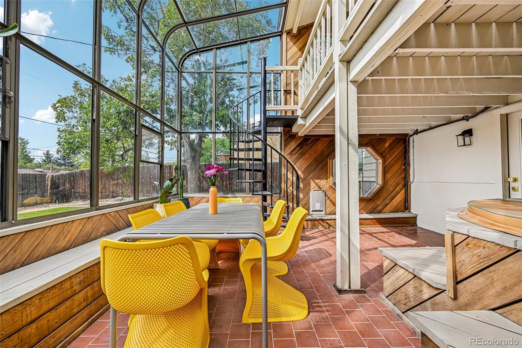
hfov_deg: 104.3
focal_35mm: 14
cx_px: 261
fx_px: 203
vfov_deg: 81.2
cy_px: 174
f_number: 8
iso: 64
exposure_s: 1/125
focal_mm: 14
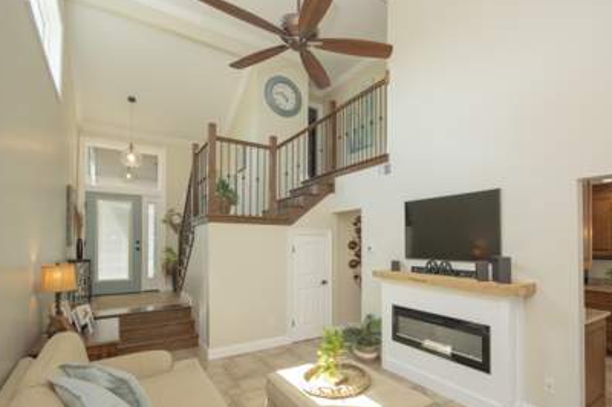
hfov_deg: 89.5
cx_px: 347
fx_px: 306
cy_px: 238
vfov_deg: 66.8
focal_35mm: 18
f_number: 7.1
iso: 400
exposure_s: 1/60
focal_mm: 10
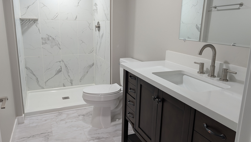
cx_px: 124
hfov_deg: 69.9
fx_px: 180
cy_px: 66
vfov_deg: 42.9
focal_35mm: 27
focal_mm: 6.9
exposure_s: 1/30
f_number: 1.68
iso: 53
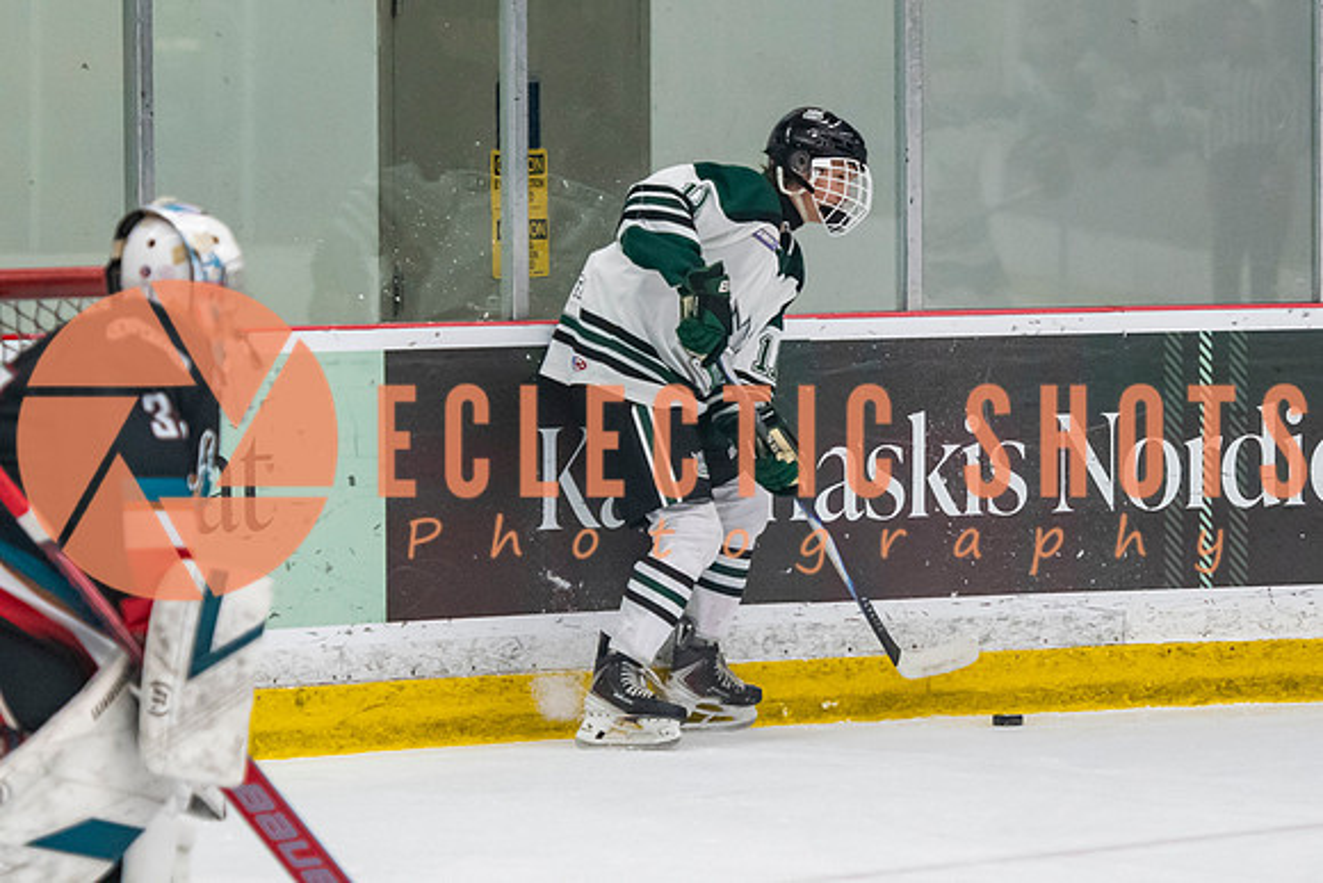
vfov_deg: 5.0
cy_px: 472
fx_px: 10072
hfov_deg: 7.5
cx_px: 714
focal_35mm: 274
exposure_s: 1/640
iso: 2000
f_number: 3.2
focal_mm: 122
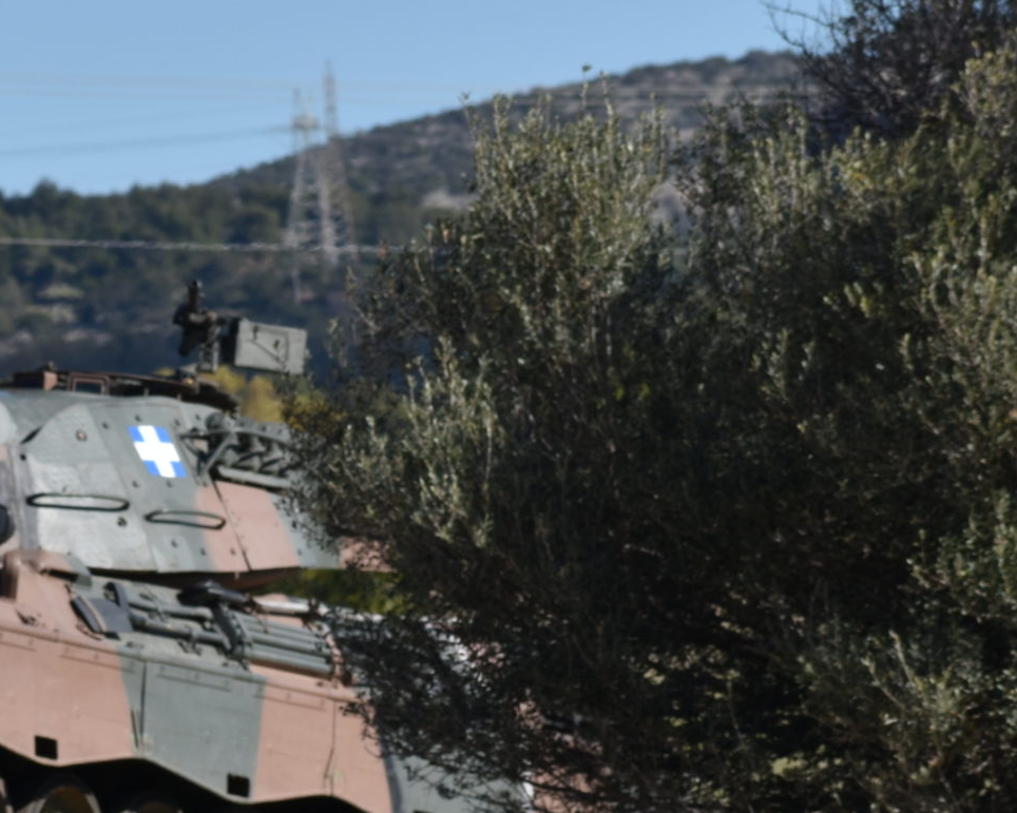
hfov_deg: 4.0
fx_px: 14627
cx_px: 148
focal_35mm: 486
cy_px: 717
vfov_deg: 3.2
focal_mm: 130
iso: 100
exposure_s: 1/400
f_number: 8
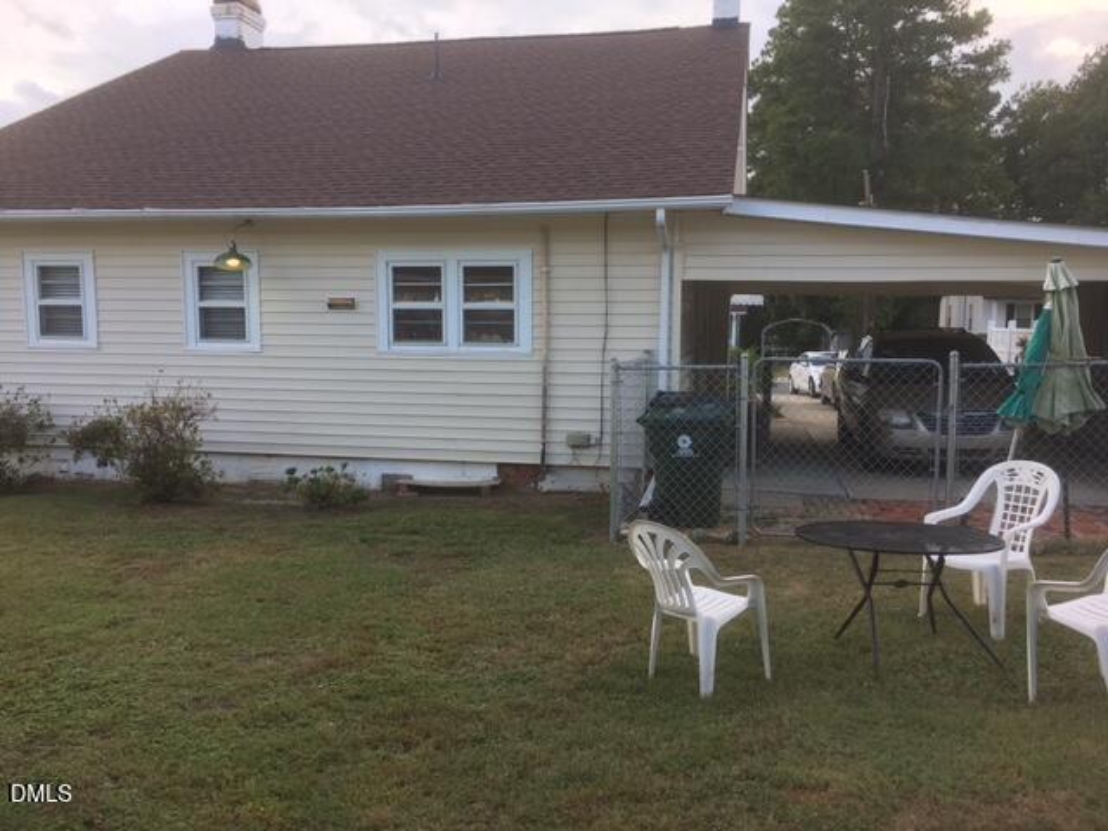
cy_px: 416
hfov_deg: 61.7
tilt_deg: -6.4
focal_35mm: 29
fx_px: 928
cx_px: 554
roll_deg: -0.8
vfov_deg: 48.2
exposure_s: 1/123
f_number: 2.2
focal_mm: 4.15
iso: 25
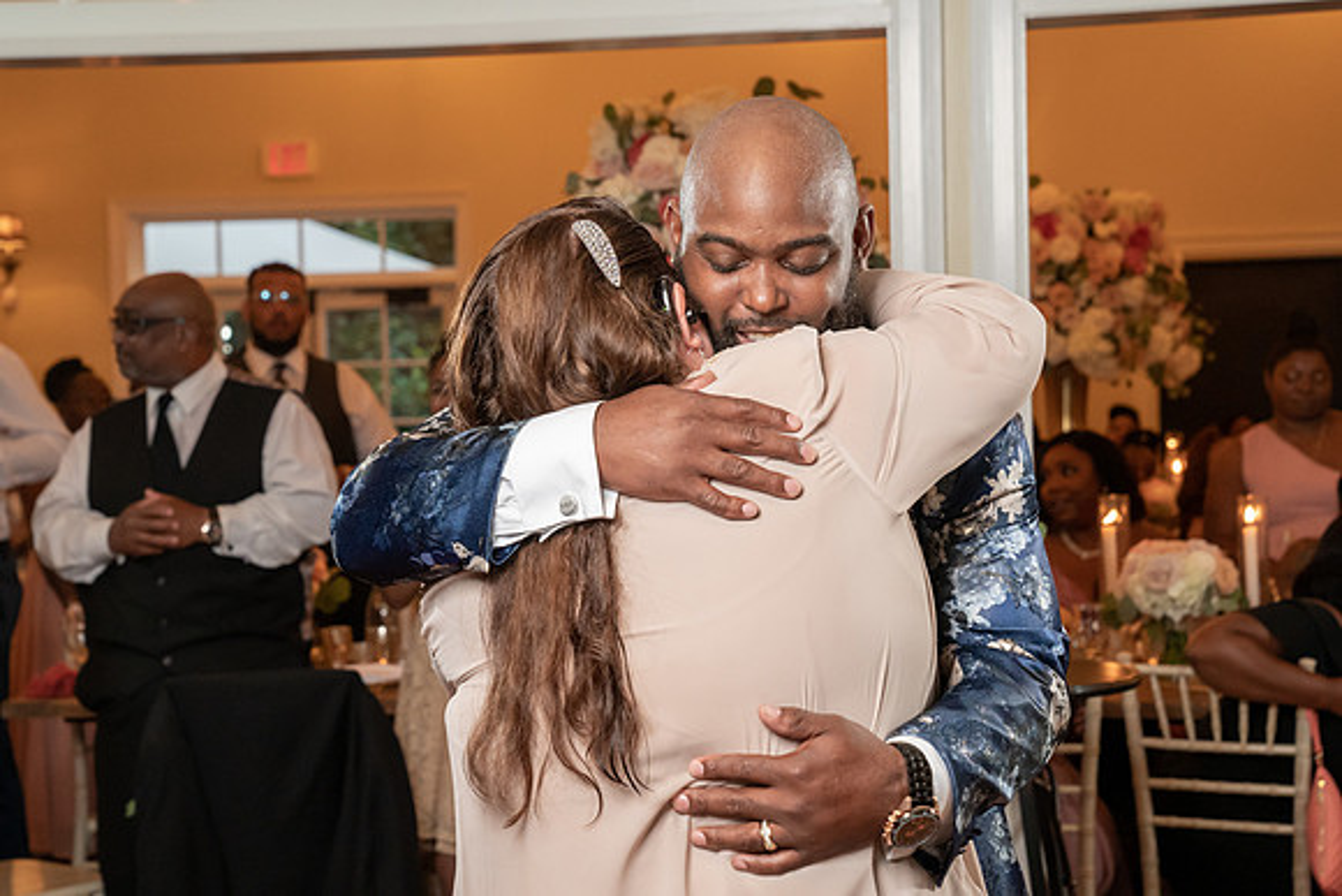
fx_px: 2670
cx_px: 625
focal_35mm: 72
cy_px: 417
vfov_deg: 19.0
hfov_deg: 28.2
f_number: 5.6
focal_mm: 67
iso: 4000
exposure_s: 1/200
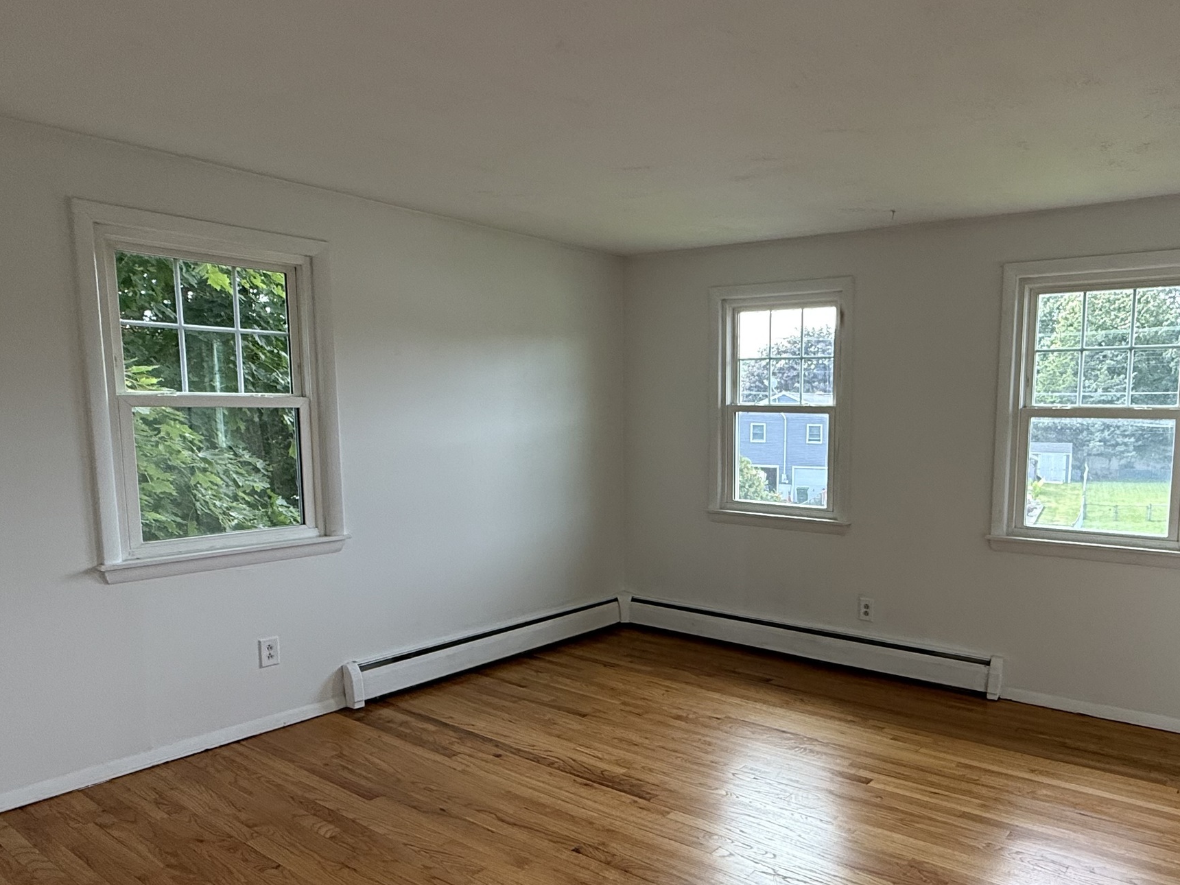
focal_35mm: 25
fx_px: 852
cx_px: 766
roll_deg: -1.0
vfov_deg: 54.6
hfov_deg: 67.9
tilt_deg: -6.5
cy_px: 513
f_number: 2.2
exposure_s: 1/120
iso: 125
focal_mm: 2.22
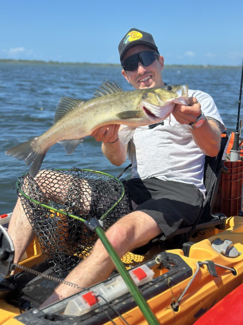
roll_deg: -3.1
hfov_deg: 30.3
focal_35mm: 48
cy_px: 162
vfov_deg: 39.7
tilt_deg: -11.2
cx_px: 122
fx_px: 449
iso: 100
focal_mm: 6.86
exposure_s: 1/3597
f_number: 1.78
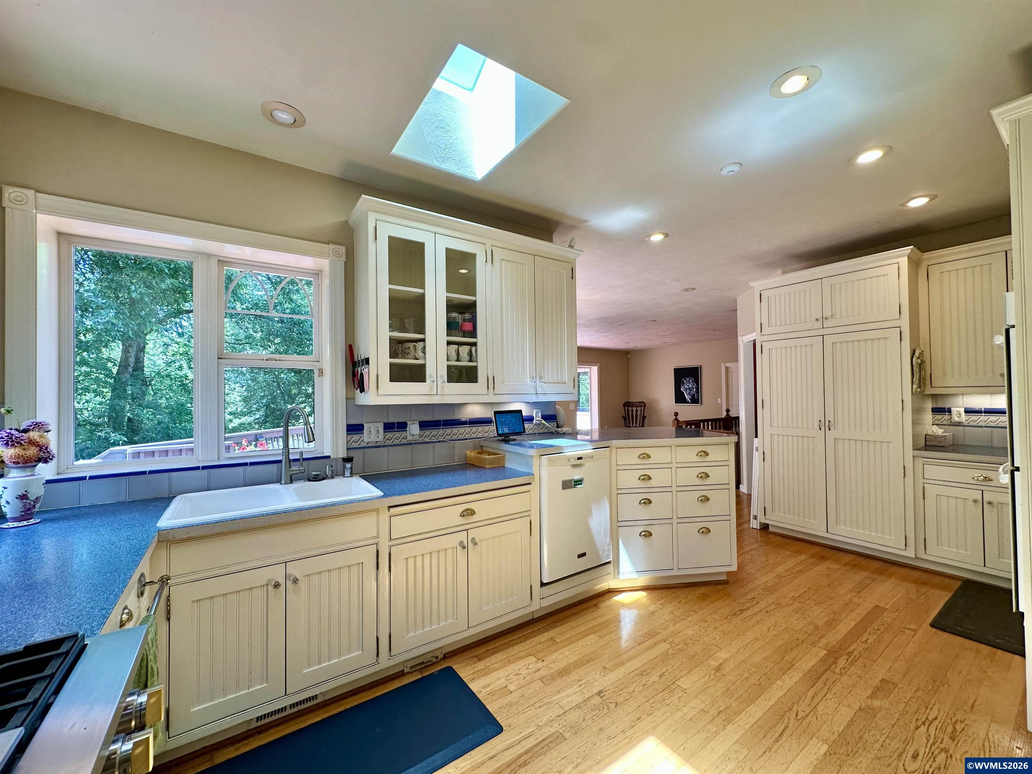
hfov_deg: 102.1
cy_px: 387
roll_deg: +0.6
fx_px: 417
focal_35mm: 14
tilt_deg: -0.1
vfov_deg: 85.7
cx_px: 516
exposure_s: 1/120
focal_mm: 2.22
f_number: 2.2
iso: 100
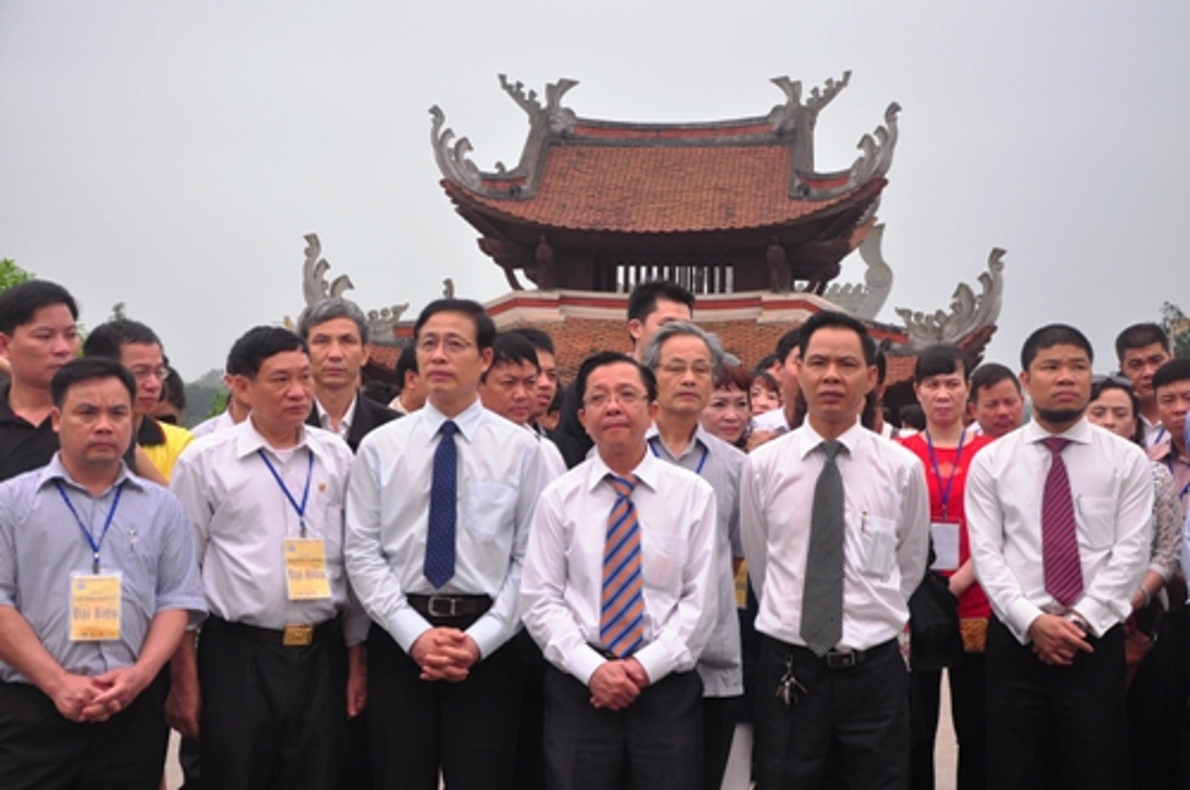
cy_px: 395
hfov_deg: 29.9
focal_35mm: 68
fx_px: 2228
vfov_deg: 20.1
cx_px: 595
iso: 320
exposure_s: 1/200
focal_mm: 45
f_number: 7.1
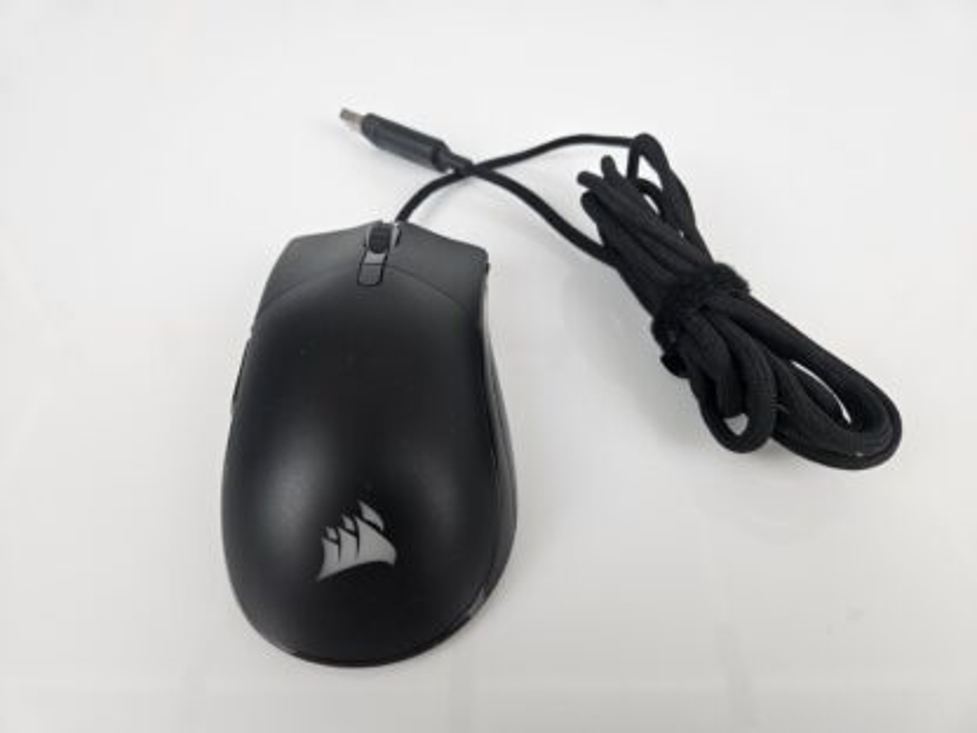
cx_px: 488
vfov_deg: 58.9
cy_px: 366
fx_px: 649
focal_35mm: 23
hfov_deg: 73.9
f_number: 1.8
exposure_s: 1/100
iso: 40
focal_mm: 5.4
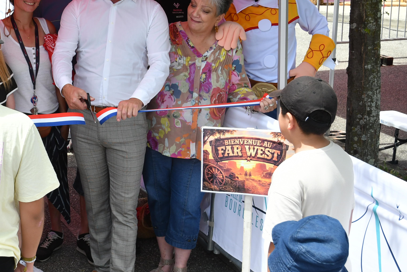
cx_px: 96
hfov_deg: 28.0
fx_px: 803
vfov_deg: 19.2
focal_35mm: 71
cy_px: 111
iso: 500
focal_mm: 26
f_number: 5.6
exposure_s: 1/1000
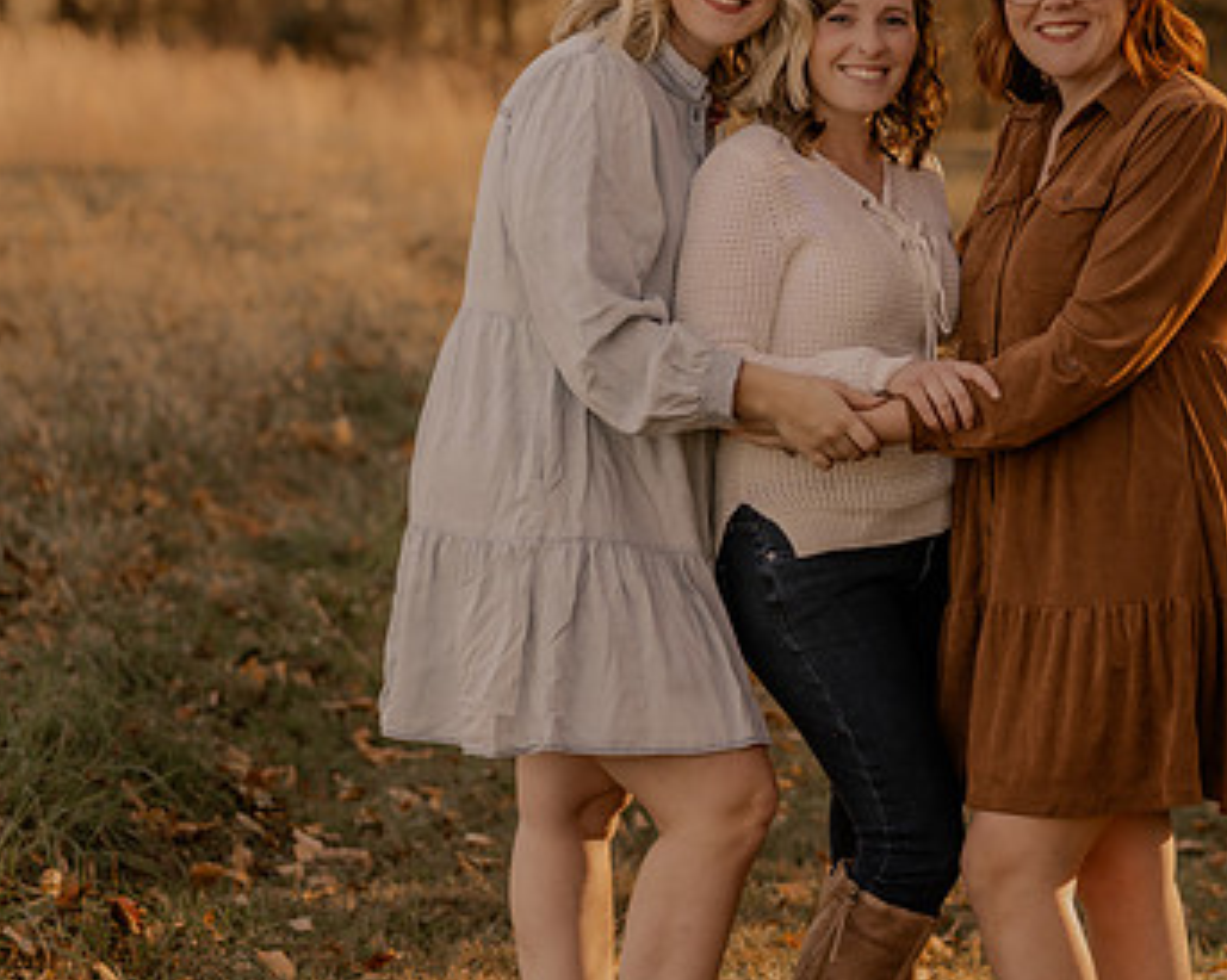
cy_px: 342
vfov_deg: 11.4
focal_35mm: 135
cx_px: 694
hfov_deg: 14.3
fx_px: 4900
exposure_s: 1/320
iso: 200
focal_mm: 85
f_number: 2.8
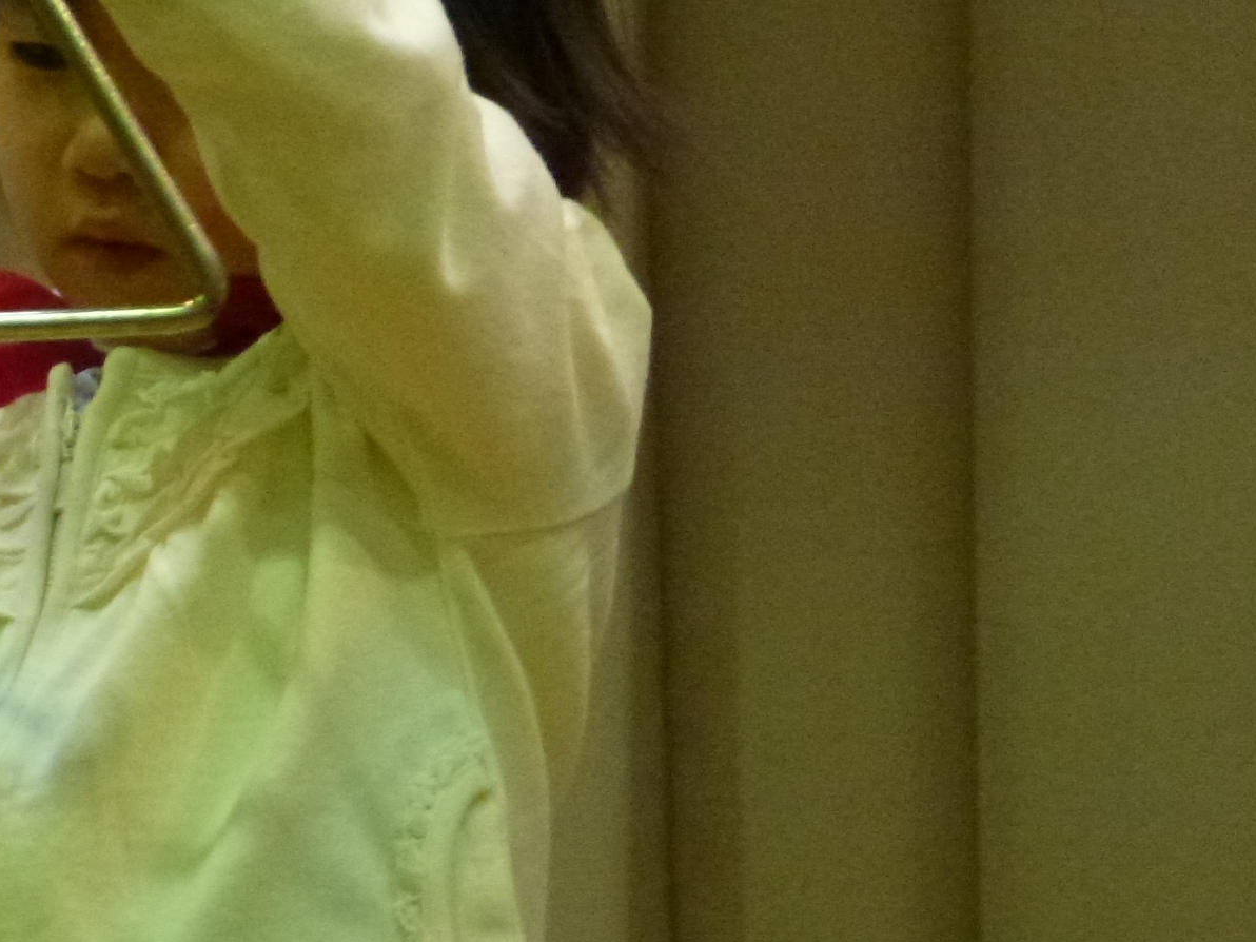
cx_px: 181
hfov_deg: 2.4
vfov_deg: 1.8
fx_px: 29934
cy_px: 506
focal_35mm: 825
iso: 800
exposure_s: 1/25
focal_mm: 68.8
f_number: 5.9
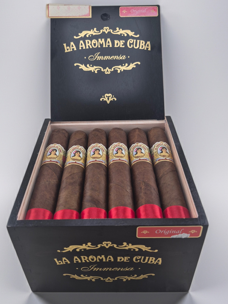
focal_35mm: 28
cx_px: 108
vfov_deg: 63.4
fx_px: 246
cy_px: 141
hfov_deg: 49.7
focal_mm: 5.4
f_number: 1.8
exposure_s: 1/998
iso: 80
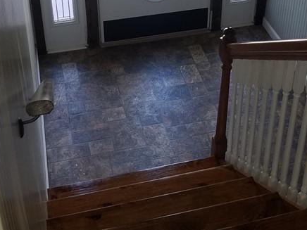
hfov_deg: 31.4
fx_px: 541
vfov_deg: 22.7
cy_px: -18
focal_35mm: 61
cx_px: 203
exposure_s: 1/40
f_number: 1.7
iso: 100
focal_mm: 4.2
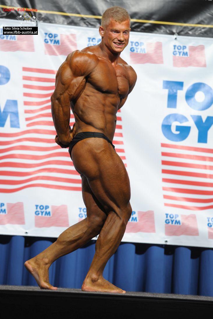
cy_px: 160
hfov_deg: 7.8
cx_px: 106
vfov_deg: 11.8
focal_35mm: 175
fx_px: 1555
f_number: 4
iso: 800
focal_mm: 175
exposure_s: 1/320
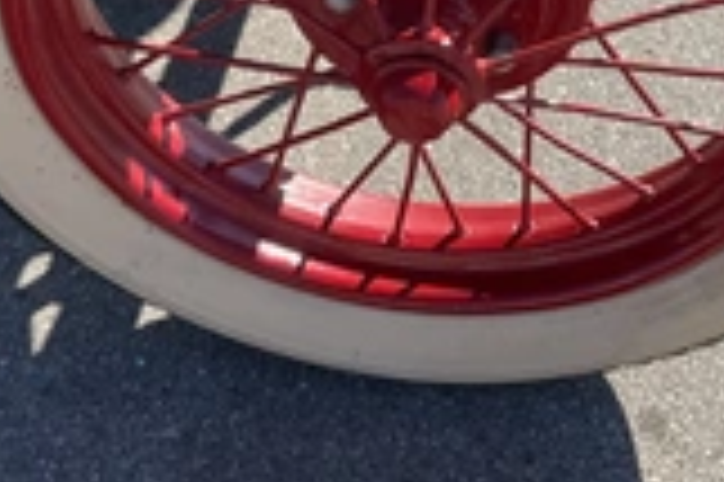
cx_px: 540
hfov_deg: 26.7
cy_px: -131
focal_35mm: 75
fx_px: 1507
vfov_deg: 17.1
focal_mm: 3
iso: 25
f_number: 1.8
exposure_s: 1/855
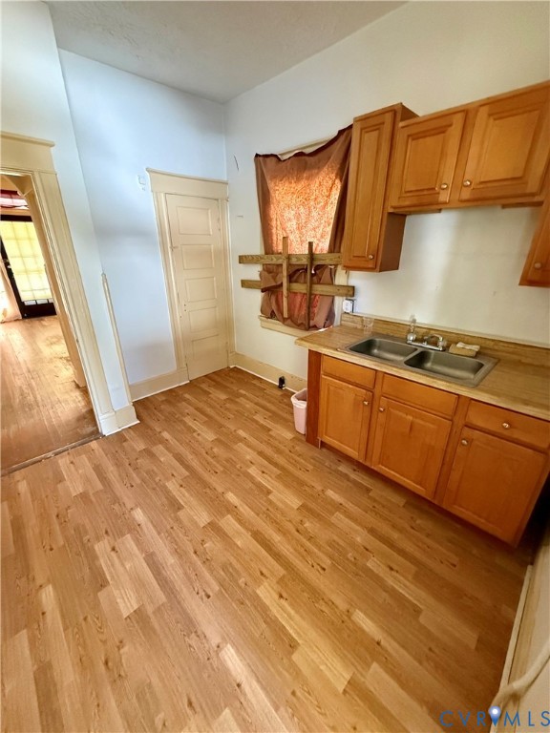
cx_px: 275
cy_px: 366
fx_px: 297
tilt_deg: -22.3
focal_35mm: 14
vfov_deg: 102.1
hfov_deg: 85.7
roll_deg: -0.2
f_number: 2.2
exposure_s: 1/60
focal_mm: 2.22
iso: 1000
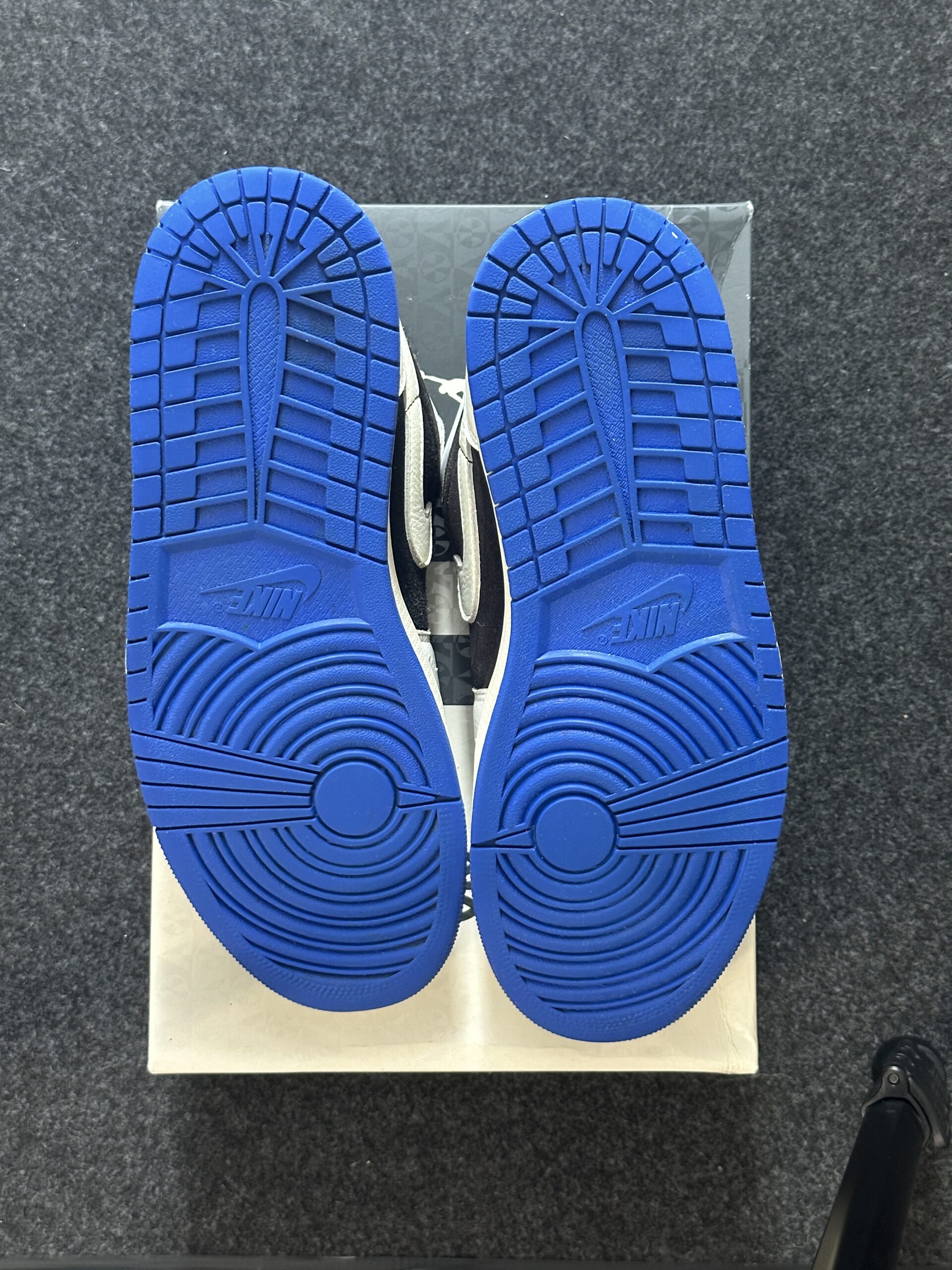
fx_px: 1760
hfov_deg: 30.3
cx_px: 476
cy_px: 635
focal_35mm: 48
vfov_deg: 39.7
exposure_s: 1/25
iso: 500
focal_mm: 6.86
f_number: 1.78
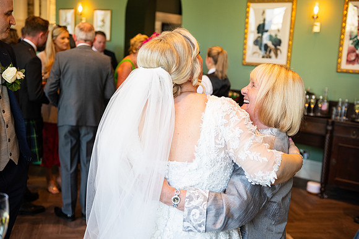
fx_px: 449
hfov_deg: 43.6
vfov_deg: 29.9
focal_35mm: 45
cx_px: 180
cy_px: 120
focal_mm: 45
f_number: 3.5
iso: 800
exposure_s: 1/160
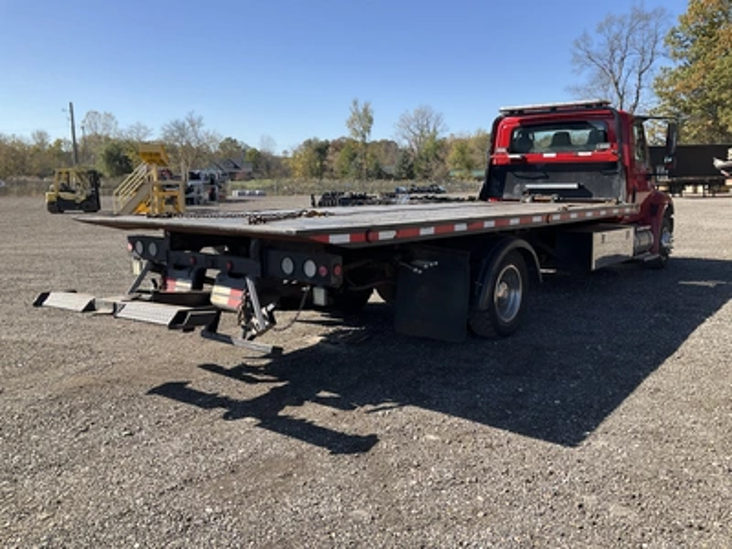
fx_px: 613
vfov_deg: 48.2
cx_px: 366
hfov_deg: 61.7
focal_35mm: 29
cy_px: 274
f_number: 1.8
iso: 25
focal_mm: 3
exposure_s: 1/1076
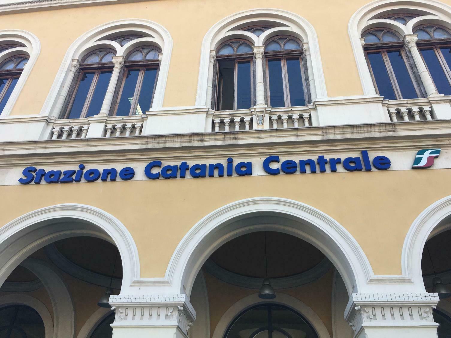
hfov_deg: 61.7
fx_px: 378
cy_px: 169
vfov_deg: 48.2
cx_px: 226
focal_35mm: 29
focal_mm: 4.15
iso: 25
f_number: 2.2
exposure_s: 1/315
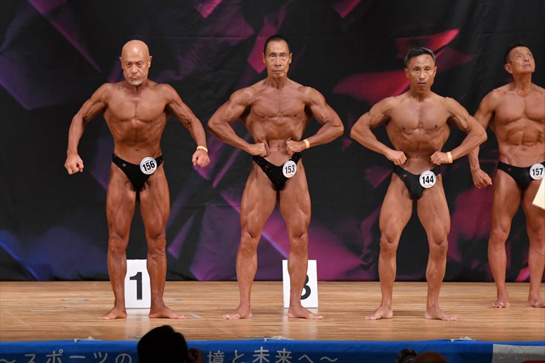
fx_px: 3859
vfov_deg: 5.4
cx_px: 272
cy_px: 182
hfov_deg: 8.1
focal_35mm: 255
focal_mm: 170
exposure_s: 1/400
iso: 4000
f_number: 5.6
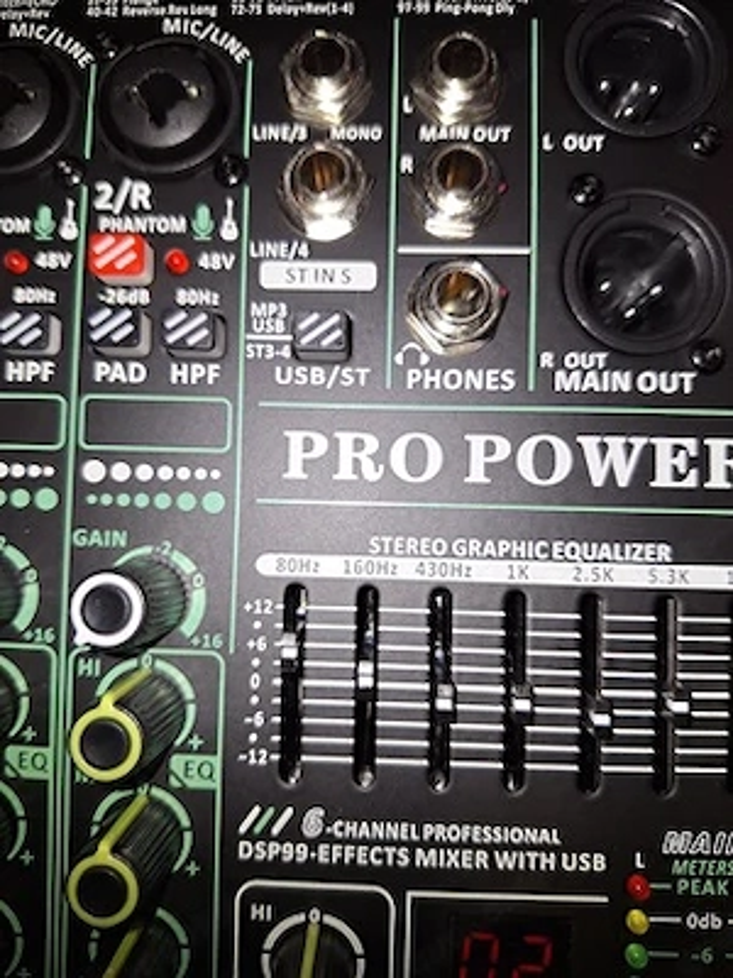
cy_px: 489
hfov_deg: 58.9
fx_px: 649
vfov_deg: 73.9
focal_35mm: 23
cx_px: 366
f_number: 1.8
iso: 25
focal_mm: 5.54
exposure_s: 1/24
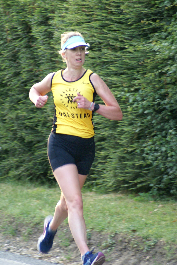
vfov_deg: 4.9
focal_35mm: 420
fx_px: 3092
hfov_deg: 3.3
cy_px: 132
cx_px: 88
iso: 800
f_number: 5.6
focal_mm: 280
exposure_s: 1/80
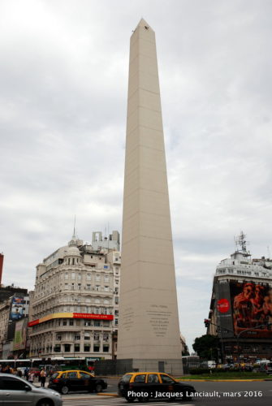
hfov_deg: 35.6
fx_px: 424
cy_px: 203
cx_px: 136
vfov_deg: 51.2
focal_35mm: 38
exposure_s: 1/320
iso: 100
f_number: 9
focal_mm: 25
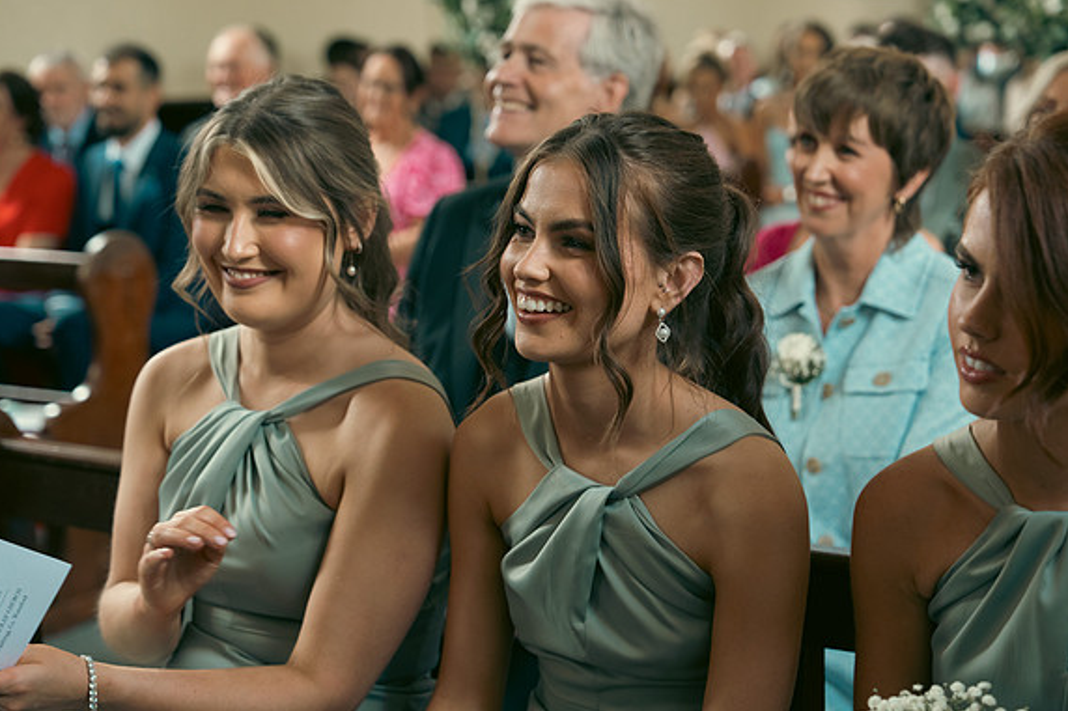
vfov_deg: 19.2
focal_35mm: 71
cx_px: 528
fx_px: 2106
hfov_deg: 28.5
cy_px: 356
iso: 1600
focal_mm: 70
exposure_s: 1/200
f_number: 3.5
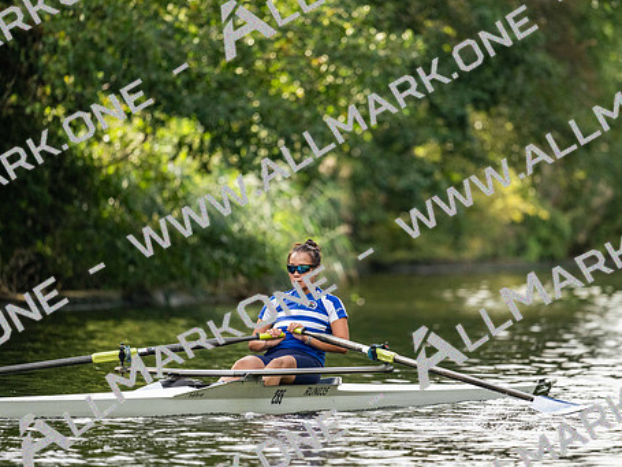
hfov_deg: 4.0
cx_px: 295
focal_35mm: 490
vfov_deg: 3.0
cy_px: 262
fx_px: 8802
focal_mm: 400
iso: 1100
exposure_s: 1/2500
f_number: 4.5
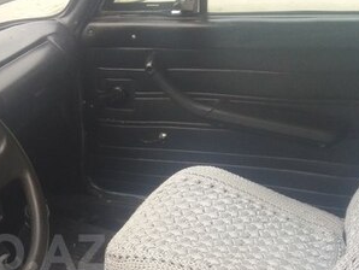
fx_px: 644
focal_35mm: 62
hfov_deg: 28.8
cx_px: -18
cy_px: 253
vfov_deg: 23.0
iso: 100
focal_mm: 3.7
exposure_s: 1/100
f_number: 1.9
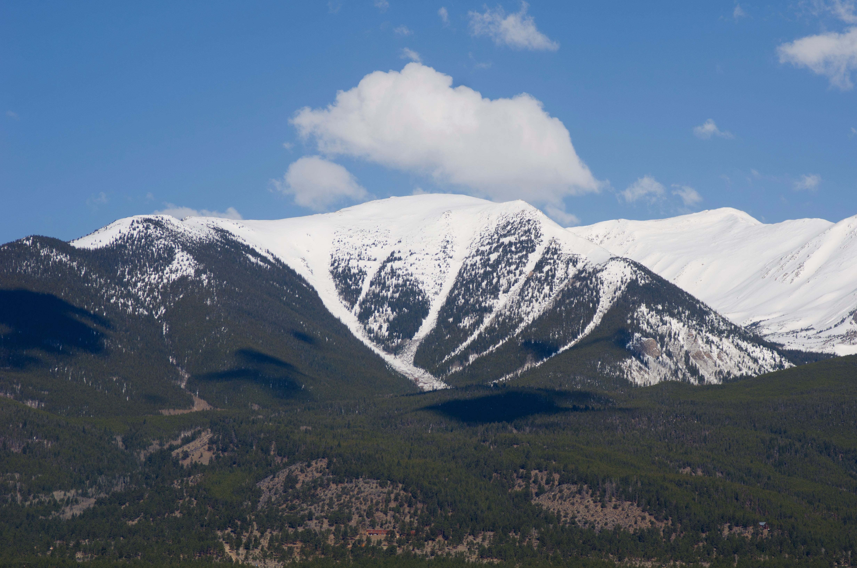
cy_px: 284
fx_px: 2673
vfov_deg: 12.1
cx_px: 428
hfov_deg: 18.2
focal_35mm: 112
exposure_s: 1/640
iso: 100
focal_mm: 75
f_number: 6.3
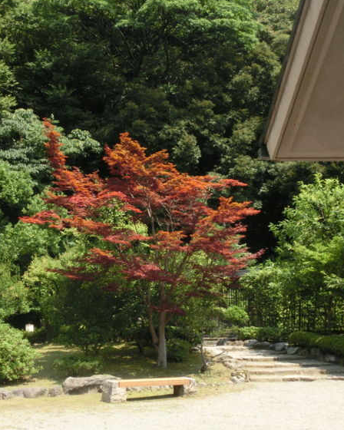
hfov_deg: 28.6
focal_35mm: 53
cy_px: 253
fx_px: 674
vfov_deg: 35.3
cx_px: 155
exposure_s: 1/320
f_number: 3.9
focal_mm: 6.67
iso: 80
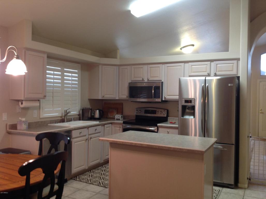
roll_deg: -1.3
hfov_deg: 52.7
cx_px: 133
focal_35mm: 35
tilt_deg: -1.8
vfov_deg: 40.6
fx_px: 269
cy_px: 100
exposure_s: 1/15
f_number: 2.4
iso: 64
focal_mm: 4.28
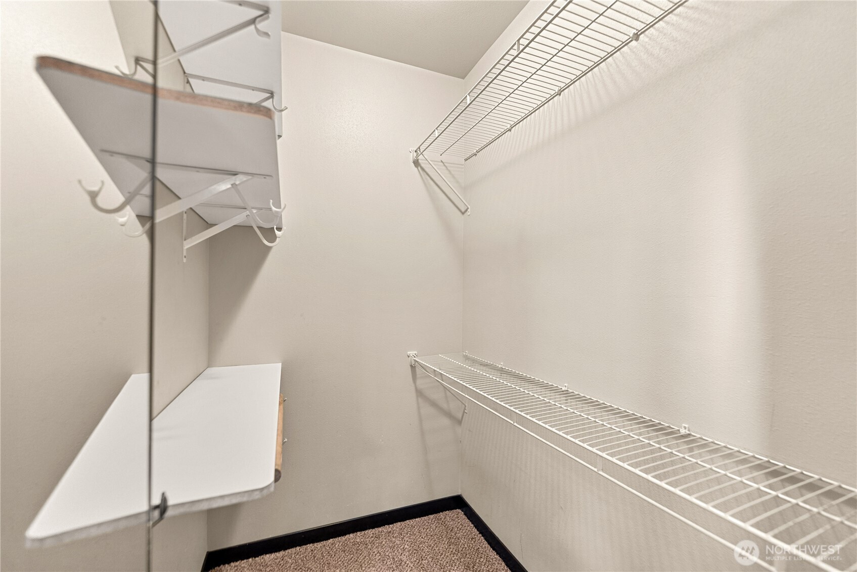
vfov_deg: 81.3
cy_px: 286
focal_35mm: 14
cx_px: 428
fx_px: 333
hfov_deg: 104.2
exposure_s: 1/15
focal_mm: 14
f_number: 2.8
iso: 400
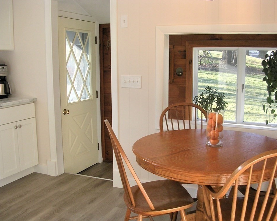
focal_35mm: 40
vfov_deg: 37.3
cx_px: 147
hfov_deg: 45.8
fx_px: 328
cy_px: 111
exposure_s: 1/104
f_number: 2.8
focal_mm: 5.8
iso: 50
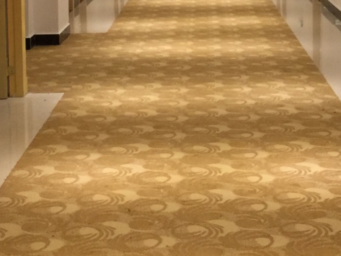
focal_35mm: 102
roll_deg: -0.9
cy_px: -10
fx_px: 1005
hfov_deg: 19.2
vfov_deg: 14.3
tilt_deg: -5.5
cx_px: 209
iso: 40
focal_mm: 4.15
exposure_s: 1/17
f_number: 2.2
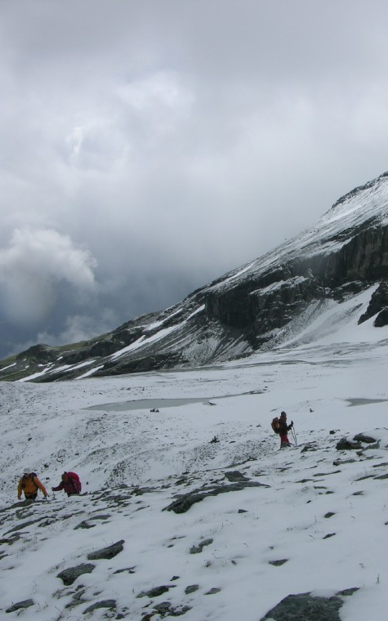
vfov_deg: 40.3
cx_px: 295
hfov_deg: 25.5
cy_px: 312
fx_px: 846
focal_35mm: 50
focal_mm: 8.9
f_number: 8
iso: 50
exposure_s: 1/342
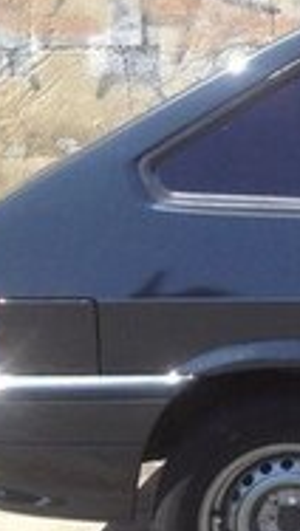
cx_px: 804
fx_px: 1892
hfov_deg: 8.1
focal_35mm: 134
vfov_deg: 16.0
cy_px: 202
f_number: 2.4
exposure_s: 1/516
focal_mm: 4.28
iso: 50
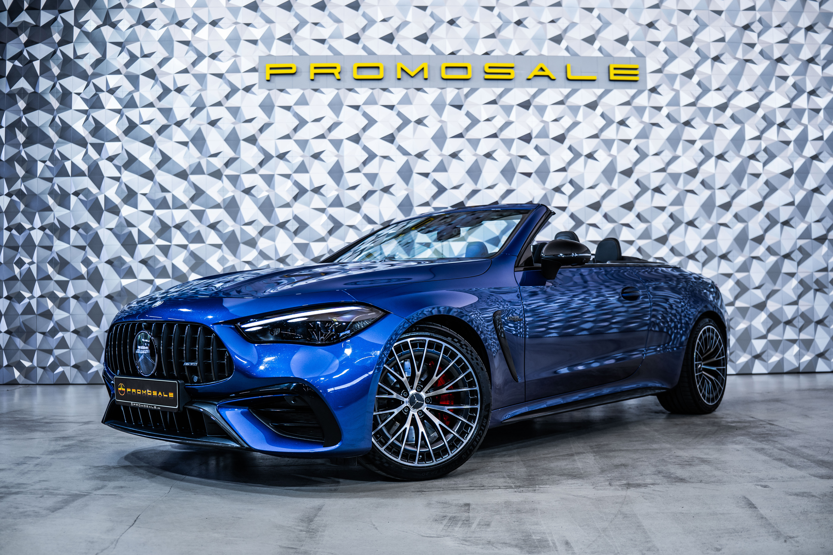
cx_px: 416
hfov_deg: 54.4
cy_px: 278
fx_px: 810
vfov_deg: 37.9
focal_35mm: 35
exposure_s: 1/60
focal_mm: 35
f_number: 2.8
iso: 100
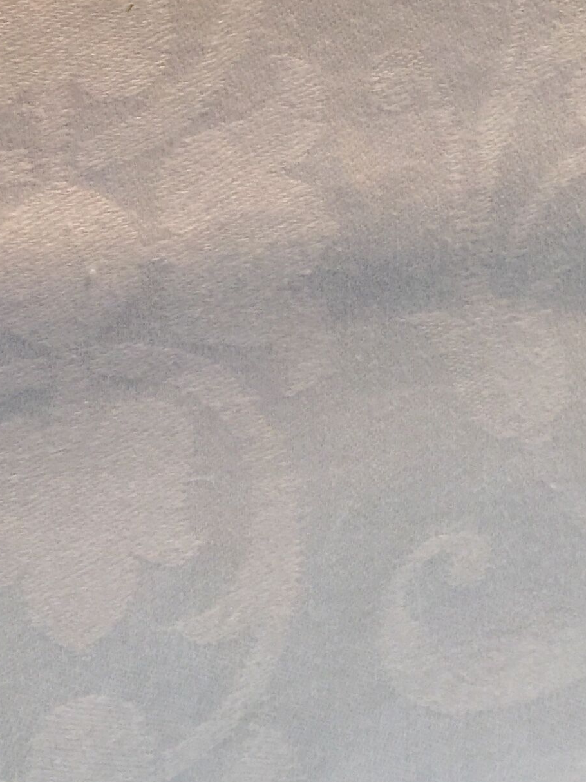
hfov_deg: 18.8
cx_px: 193
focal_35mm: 78
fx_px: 1761
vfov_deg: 23.6
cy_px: -54
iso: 80
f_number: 2.2
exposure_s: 1/17
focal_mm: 4.15
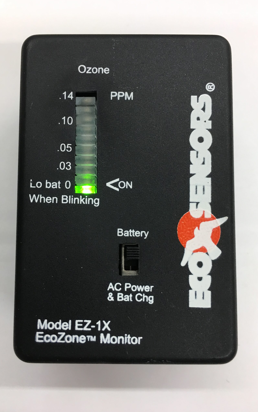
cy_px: 206
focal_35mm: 31
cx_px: 119
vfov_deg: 61.2
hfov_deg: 40.6
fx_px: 349
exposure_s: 1/30
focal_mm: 4.15
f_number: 2.2
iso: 40
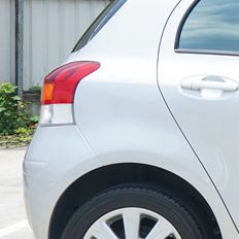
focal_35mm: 135
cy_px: 104
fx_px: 1055
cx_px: 478
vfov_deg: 12.9
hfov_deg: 11.6
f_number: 8
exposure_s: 1/160
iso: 100
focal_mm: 36
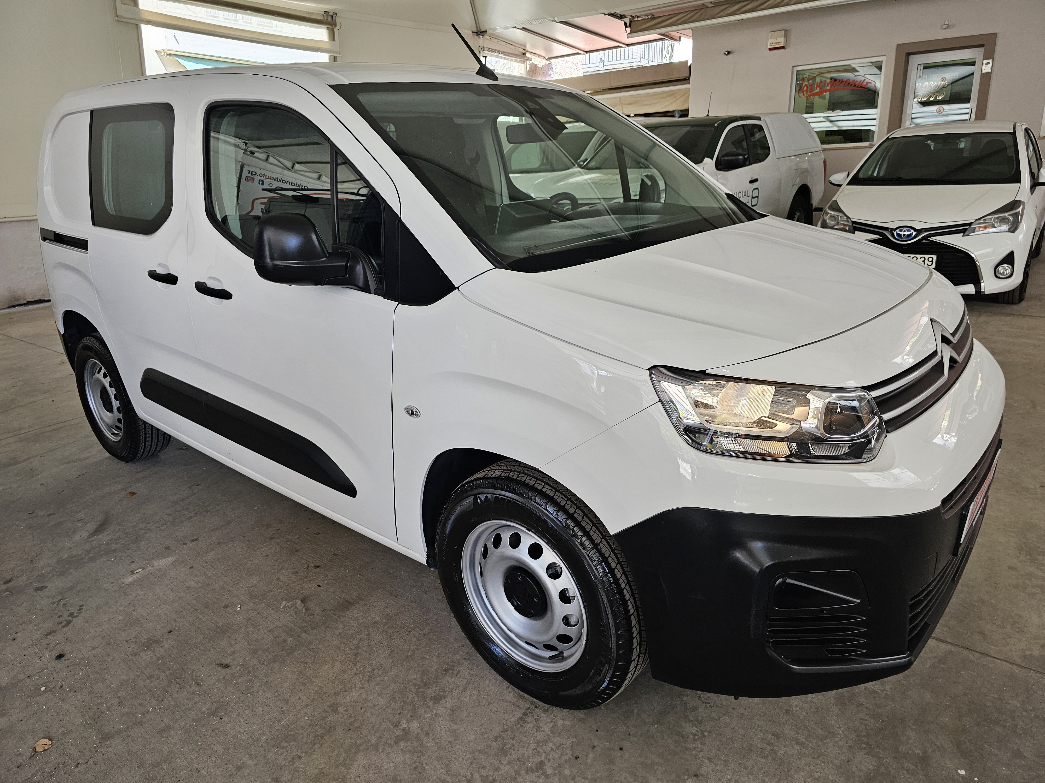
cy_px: 392
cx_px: 522
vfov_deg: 58.9
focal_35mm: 23
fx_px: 694
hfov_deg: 73.9
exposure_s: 1/359
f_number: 1.7
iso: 160
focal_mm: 6.3
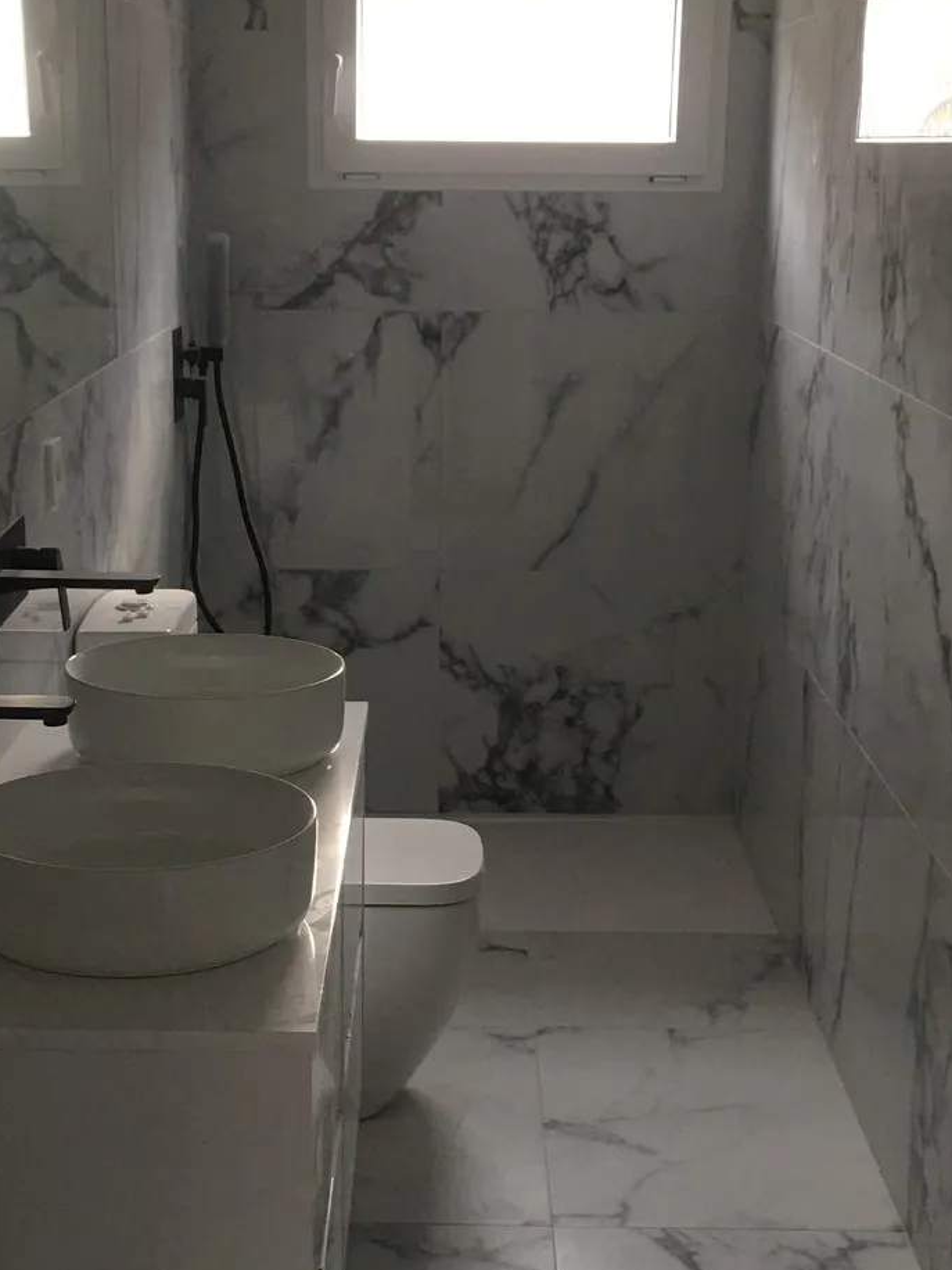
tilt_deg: -14.2
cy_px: 753
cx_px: 417
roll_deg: -1.2
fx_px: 2090
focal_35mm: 57
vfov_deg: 33.7
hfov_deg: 25.6
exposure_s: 1/17
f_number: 2.2
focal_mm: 4.15
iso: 40
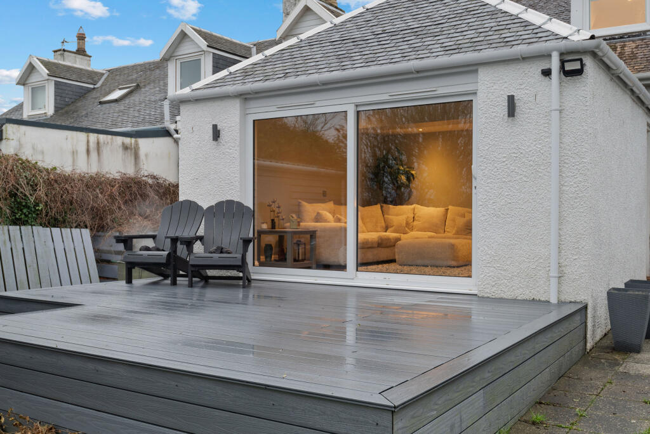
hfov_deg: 54.4
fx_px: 632
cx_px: 325
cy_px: 217
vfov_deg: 37.9
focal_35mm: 35
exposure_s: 1/5
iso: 250
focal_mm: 35
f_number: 9
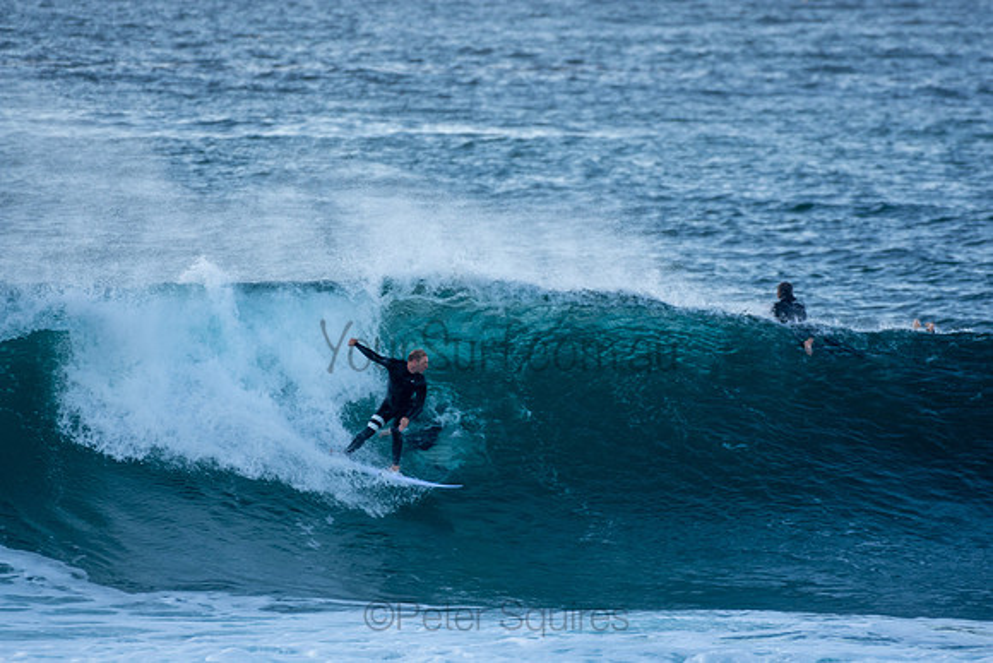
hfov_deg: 2.7
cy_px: 332
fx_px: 20691
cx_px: 496
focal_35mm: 750
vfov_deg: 1.8
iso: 400
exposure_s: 1/400
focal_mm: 500
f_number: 5.6
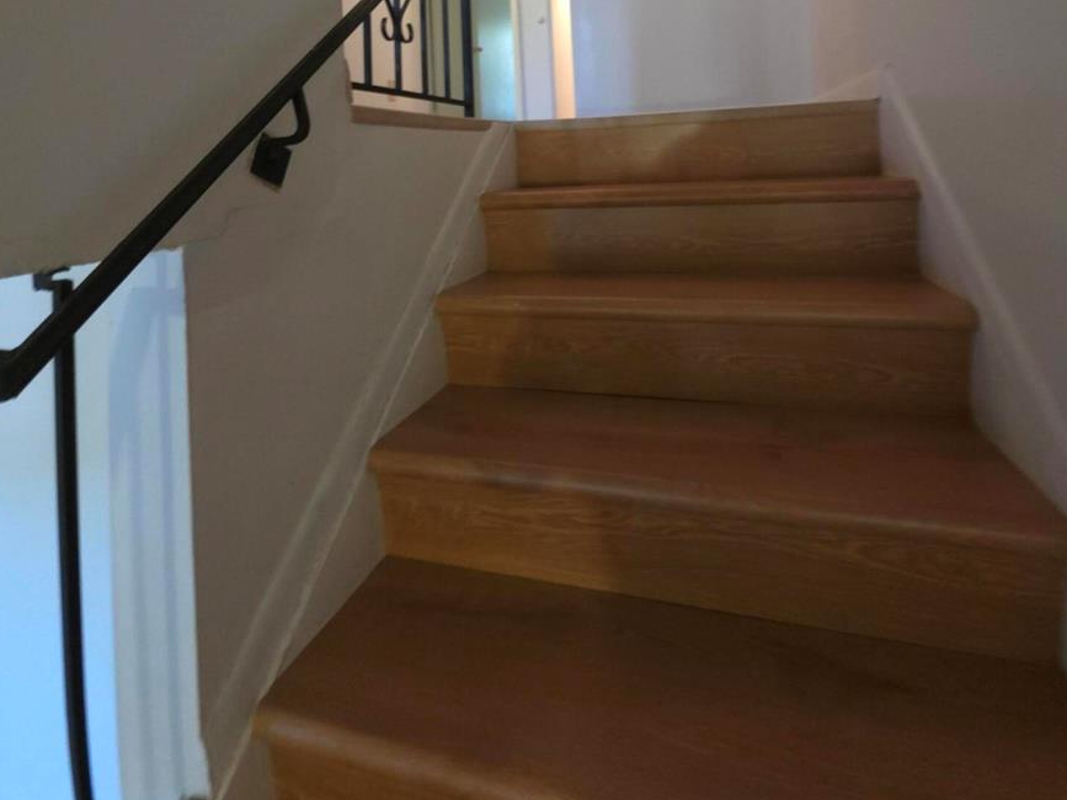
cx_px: 545
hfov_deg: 87.7
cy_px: 127
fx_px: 555
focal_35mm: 18
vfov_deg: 63.4
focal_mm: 2.2
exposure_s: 1/30
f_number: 1.9
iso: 500
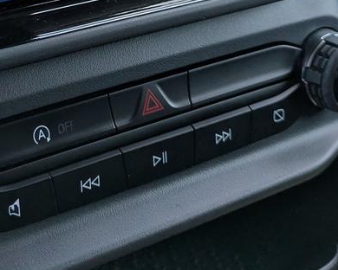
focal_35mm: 80
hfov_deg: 23.5
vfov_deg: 17.8
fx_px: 800
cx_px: 67
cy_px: -88
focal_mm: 5.43
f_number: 1.89
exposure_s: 1/836
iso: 42
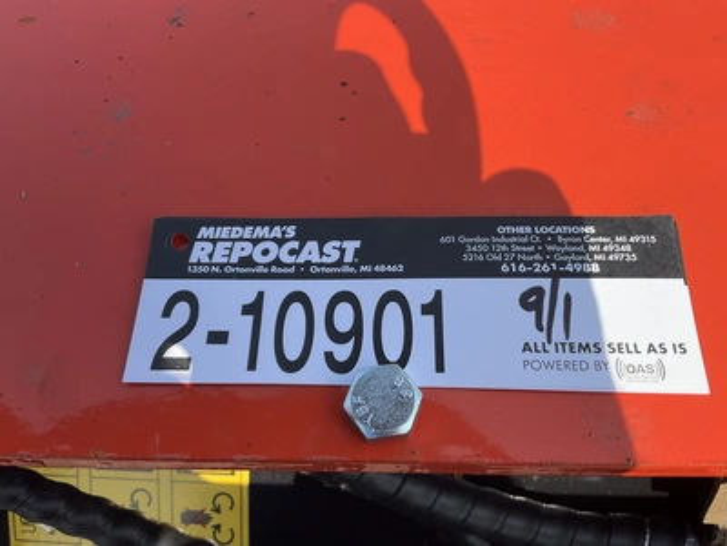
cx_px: 364
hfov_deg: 61.7
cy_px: 273
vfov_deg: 48.2
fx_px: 609
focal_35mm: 29
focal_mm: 3
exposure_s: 1/1035
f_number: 1.8
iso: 25
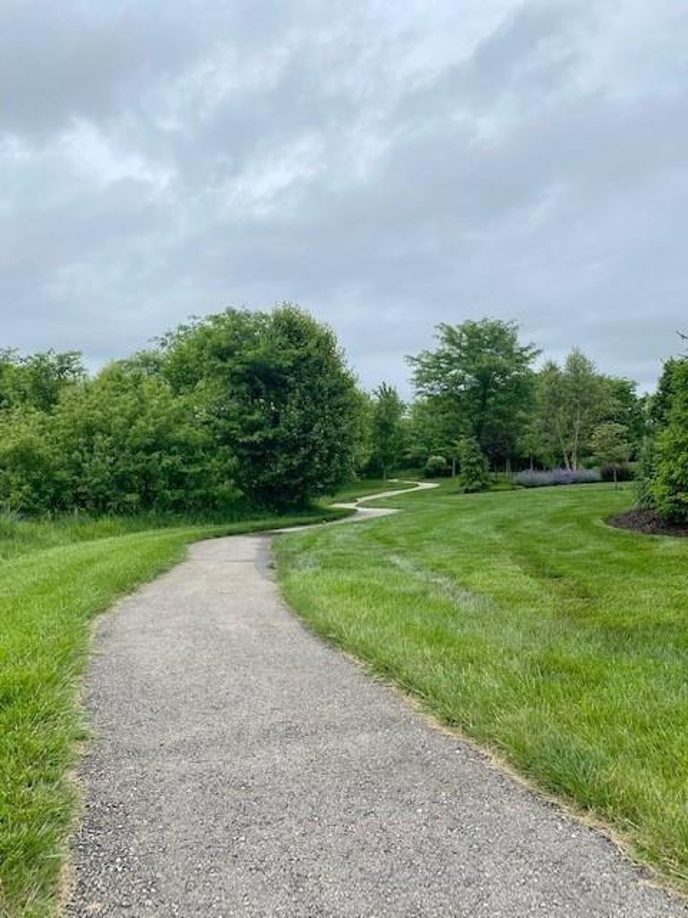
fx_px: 689
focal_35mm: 26
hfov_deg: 53.1
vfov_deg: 67.3
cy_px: 459
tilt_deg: +0.4
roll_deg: +0.0
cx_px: 344
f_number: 1.8
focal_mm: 4.25
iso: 32
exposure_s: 1/2755
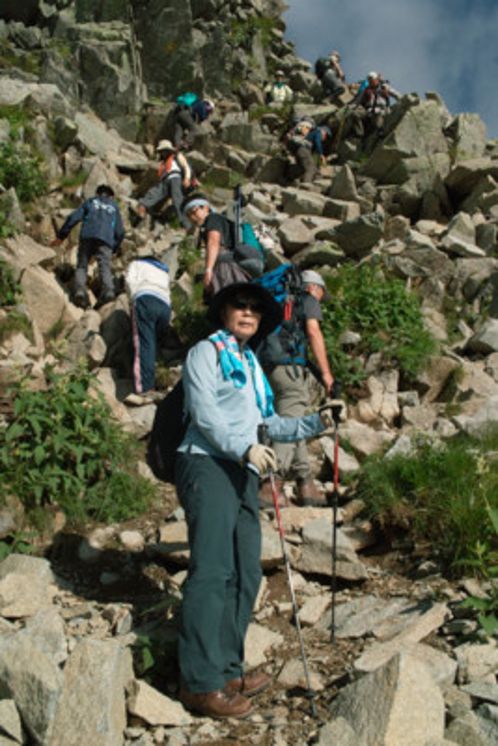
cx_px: 249
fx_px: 850
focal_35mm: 41
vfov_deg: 47.4
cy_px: 373
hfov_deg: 32.7
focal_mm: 24.2
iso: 100
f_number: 14
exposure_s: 1/80
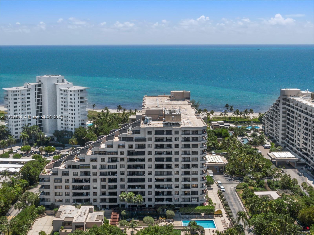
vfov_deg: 30.9
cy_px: 118
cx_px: 157
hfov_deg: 40.4
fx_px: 426
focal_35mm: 47
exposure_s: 1/1600
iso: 100
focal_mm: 8.42
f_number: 3.8
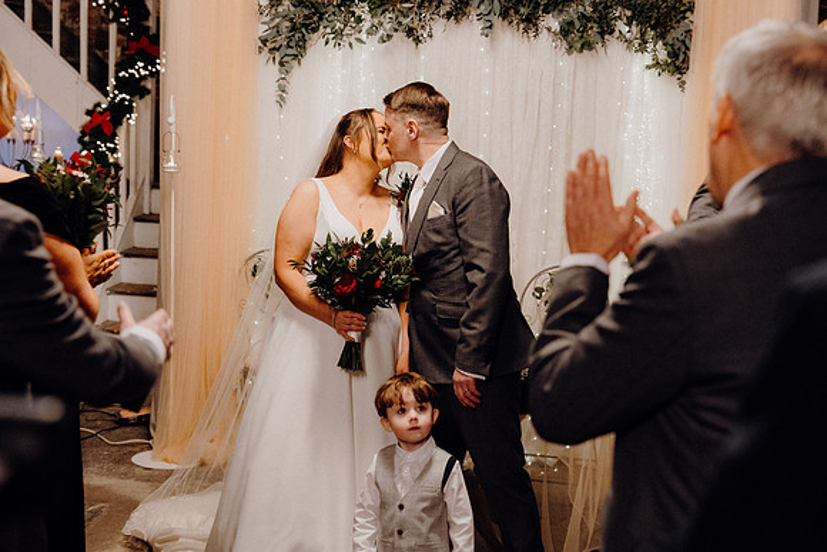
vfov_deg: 24.2
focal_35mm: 56
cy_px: 276
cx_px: 414
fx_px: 1287
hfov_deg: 35.6
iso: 3200
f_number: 3.5
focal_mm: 56
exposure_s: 1/160
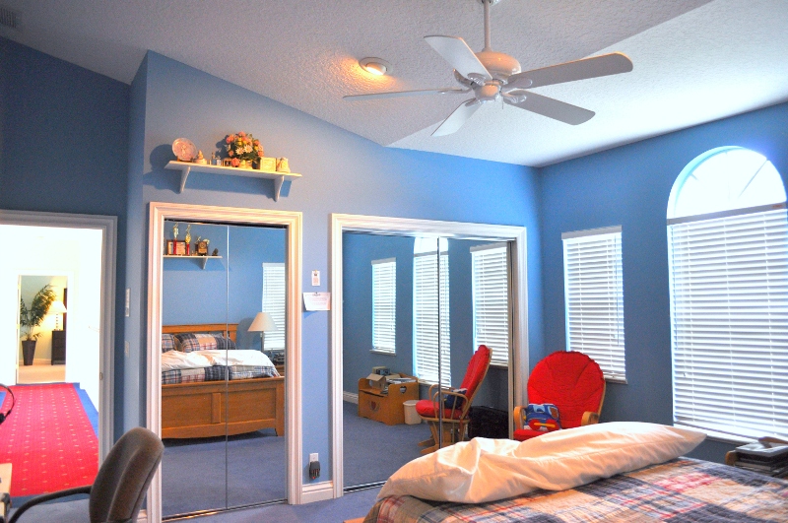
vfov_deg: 47.8
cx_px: 394
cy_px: 262
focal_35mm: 27
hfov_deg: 67.5
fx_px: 590
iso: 560
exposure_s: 1/60
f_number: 4
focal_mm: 18
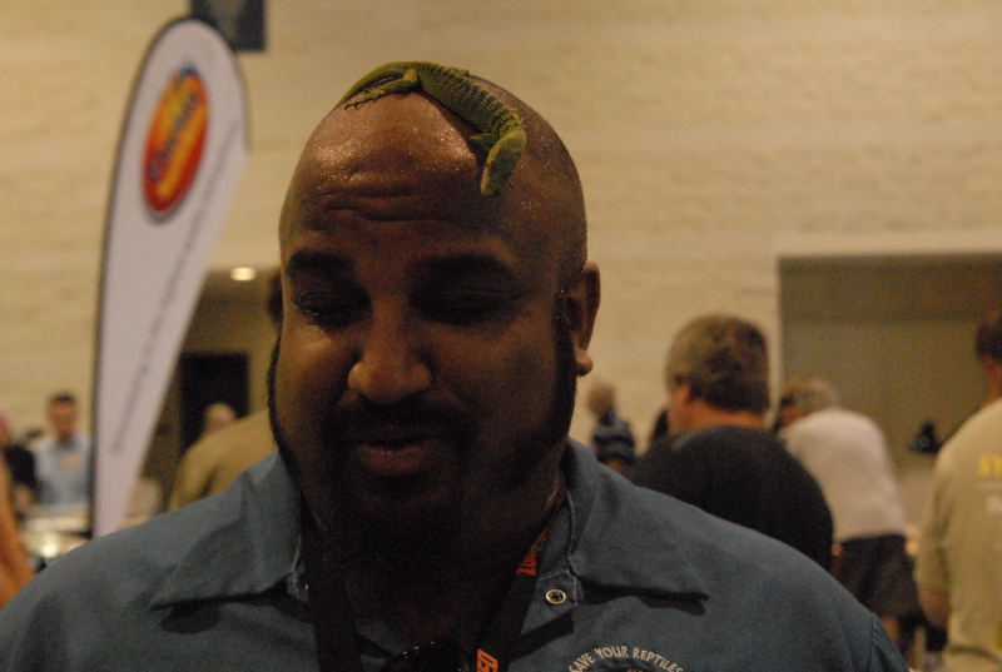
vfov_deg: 22.7
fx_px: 1673
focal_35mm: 60
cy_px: 336
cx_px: 501
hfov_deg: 33.3
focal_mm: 40
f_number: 6.3
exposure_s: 1/160
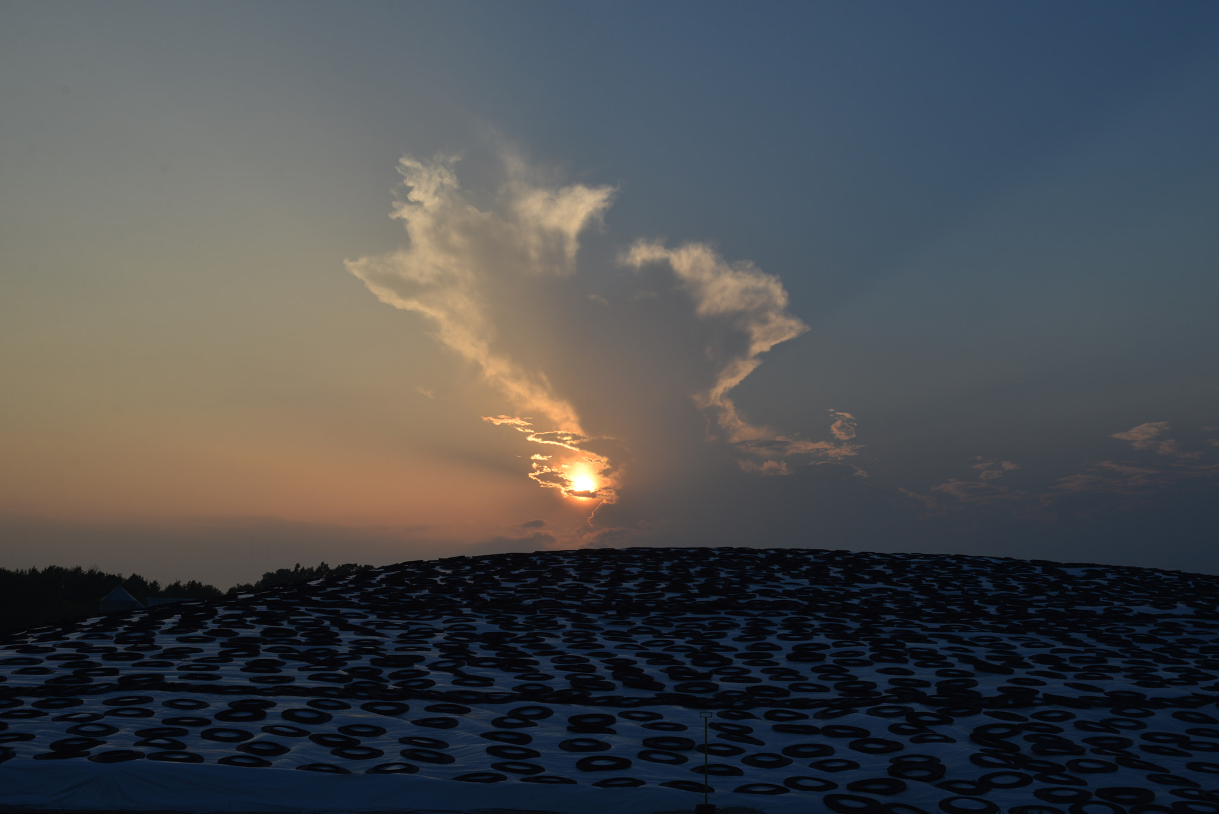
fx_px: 1694
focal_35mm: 50
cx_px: 610
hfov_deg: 39.6
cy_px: 407
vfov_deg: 27.0
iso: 160
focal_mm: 50
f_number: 9
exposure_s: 1/640
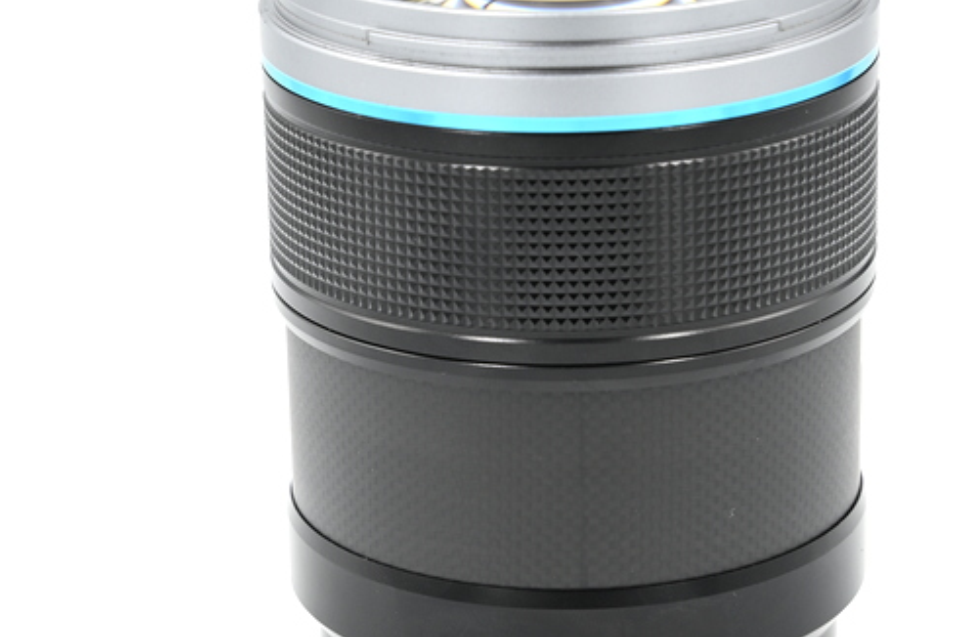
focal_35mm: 139
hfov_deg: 14.8
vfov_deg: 9.9
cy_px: 386
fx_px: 3691
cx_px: 457
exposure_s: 1/30
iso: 200
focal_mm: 68
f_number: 11
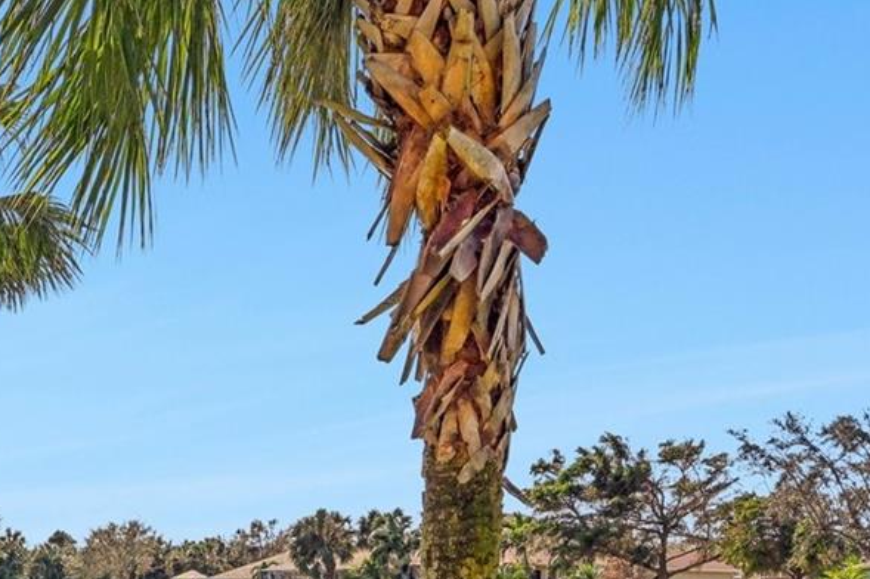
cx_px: 167
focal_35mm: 38
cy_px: 593
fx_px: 918
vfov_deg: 32.0
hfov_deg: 47.8
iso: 400
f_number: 8
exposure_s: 1/2000
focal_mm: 14
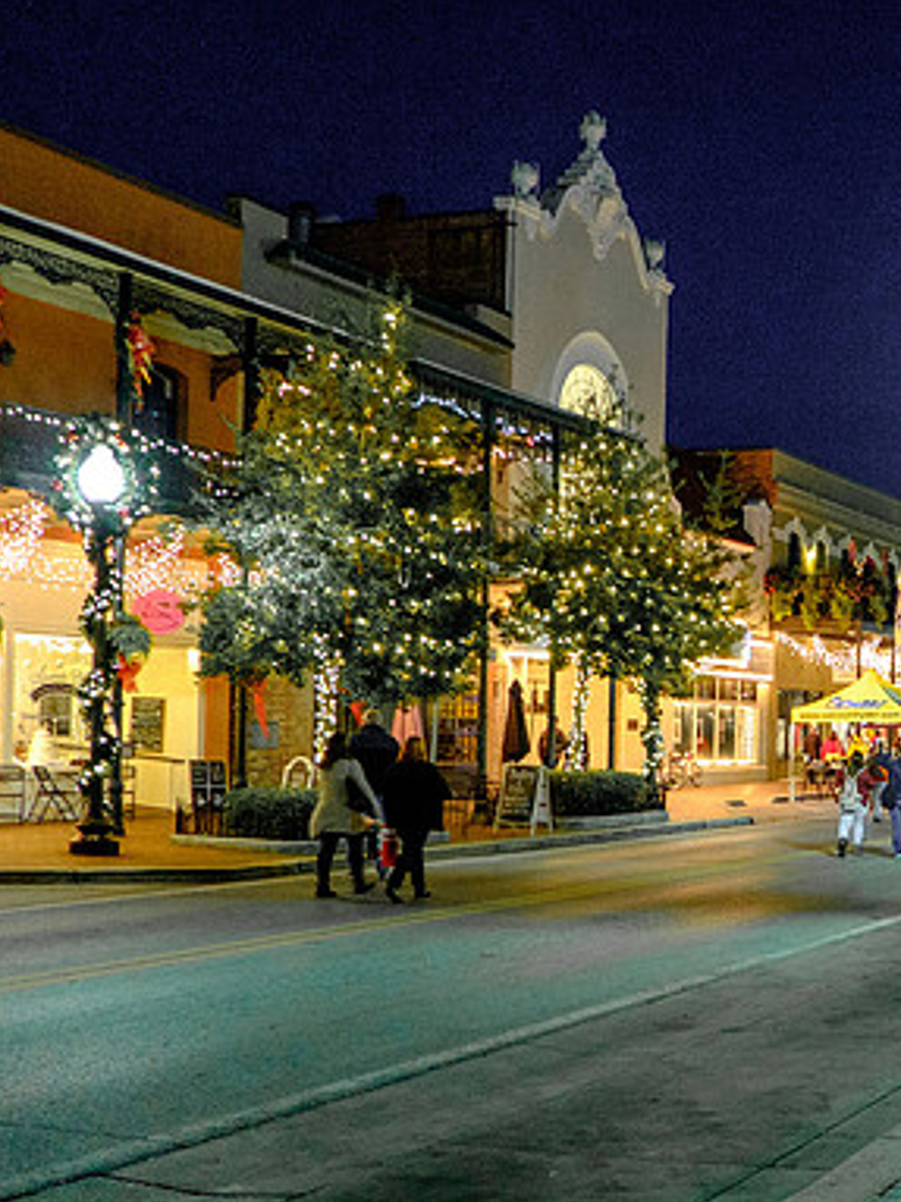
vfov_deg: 39.6
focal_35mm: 48
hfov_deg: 27.9
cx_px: 961
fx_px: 1667
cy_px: 699
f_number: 2.8
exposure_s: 1/30
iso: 1600
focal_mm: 18
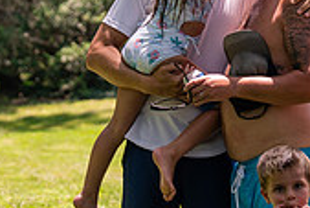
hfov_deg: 7.2
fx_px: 2456
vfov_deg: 4.8
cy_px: 59
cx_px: 276
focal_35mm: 285
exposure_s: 1/2500
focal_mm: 70
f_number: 2.8
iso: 400
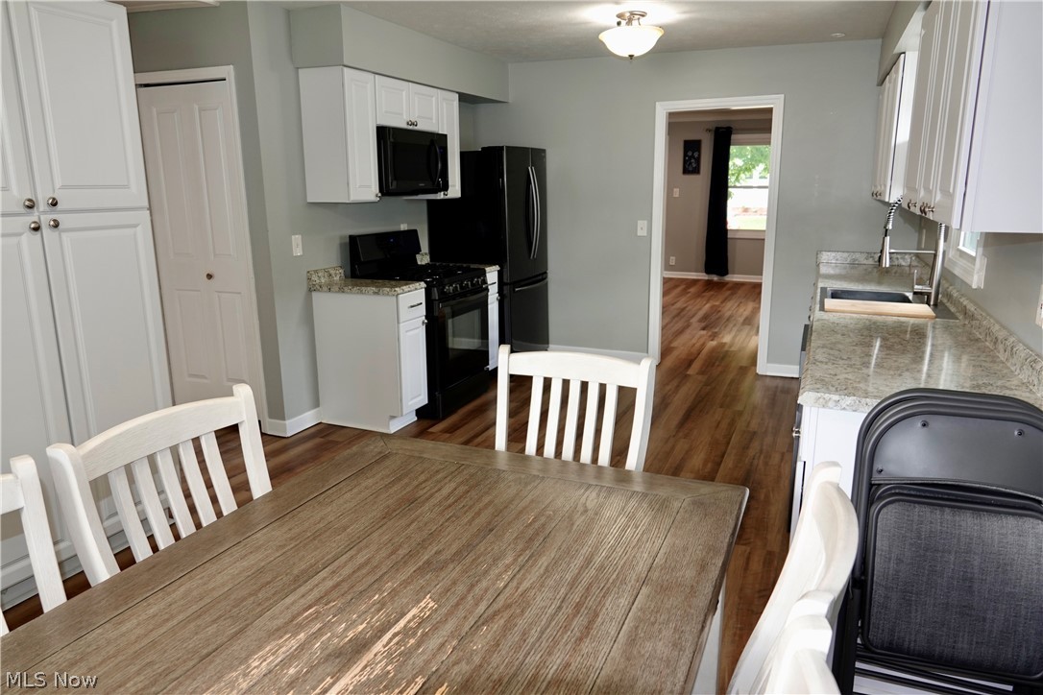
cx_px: 522
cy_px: 348
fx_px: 695
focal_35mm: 24
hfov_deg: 73.7
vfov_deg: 53.1
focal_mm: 8.8
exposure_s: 1/30
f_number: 2.4
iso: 125
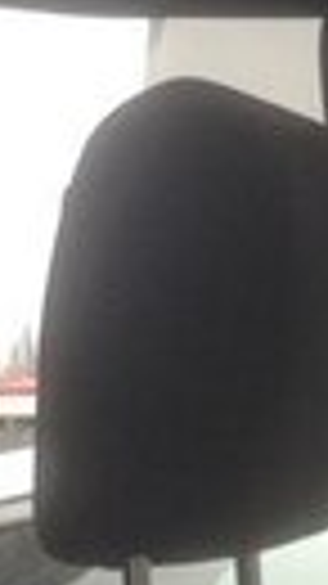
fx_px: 2818
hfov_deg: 6.4
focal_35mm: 182
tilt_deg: +14.8
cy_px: -367
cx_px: 750
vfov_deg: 11.2
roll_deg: -3.1
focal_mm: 4.12
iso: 50
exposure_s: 1/290
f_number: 2.4
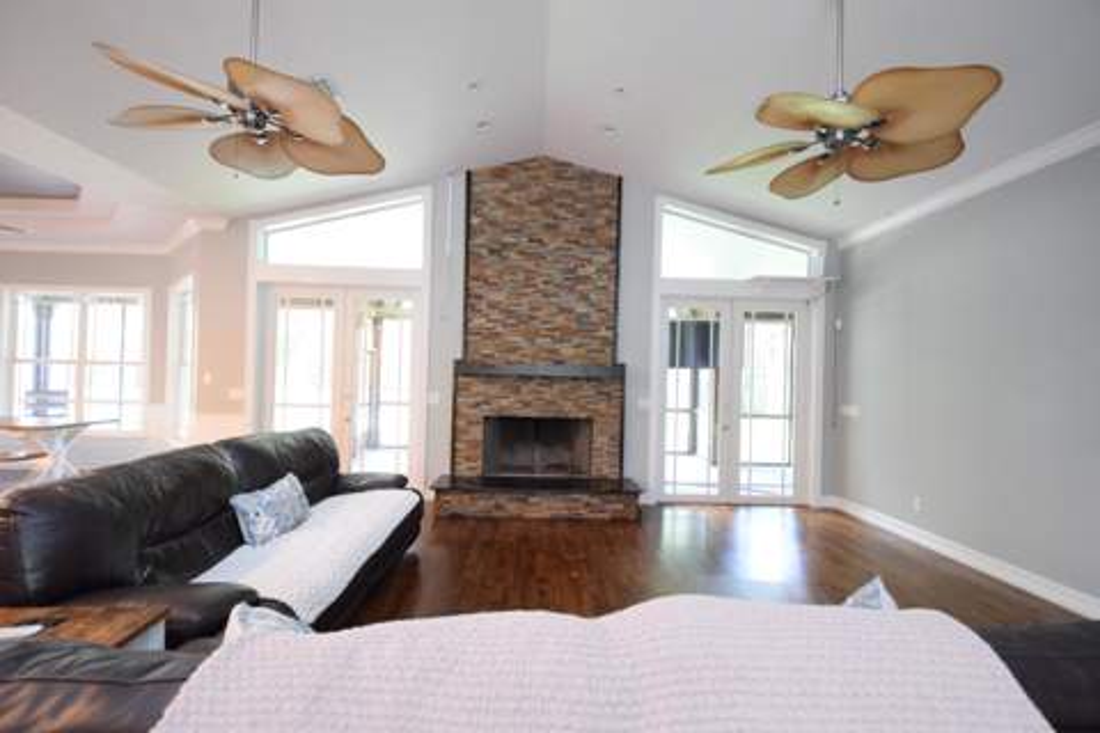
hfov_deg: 100.4
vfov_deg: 77.3
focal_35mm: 15
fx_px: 458
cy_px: 366
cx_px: 550
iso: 2800
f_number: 3.5
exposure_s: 1/60
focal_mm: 10
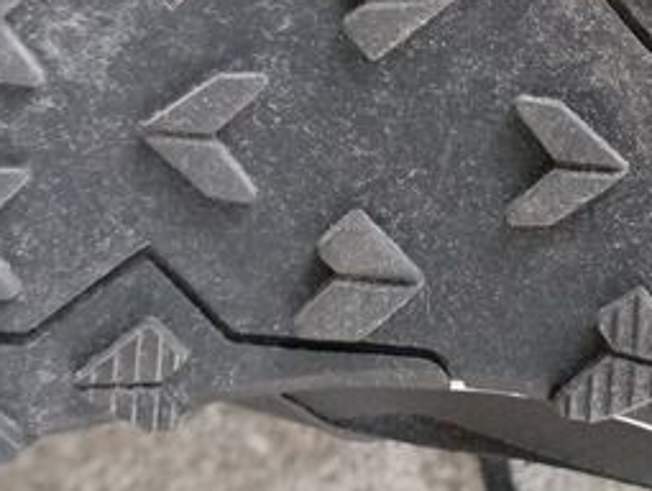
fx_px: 2075
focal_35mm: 110
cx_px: 591
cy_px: -175
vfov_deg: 13.0
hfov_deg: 17.6
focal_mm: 4.27
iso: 365
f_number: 1.8
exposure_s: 1/33.3
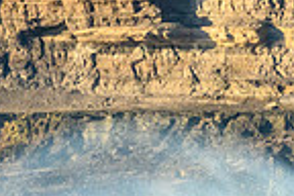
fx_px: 18088
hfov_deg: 0.9
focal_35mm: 2215
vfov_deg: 0.6
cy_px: 337
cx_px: 303
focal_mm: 400
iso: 1250
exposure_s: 1/2000
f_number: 9
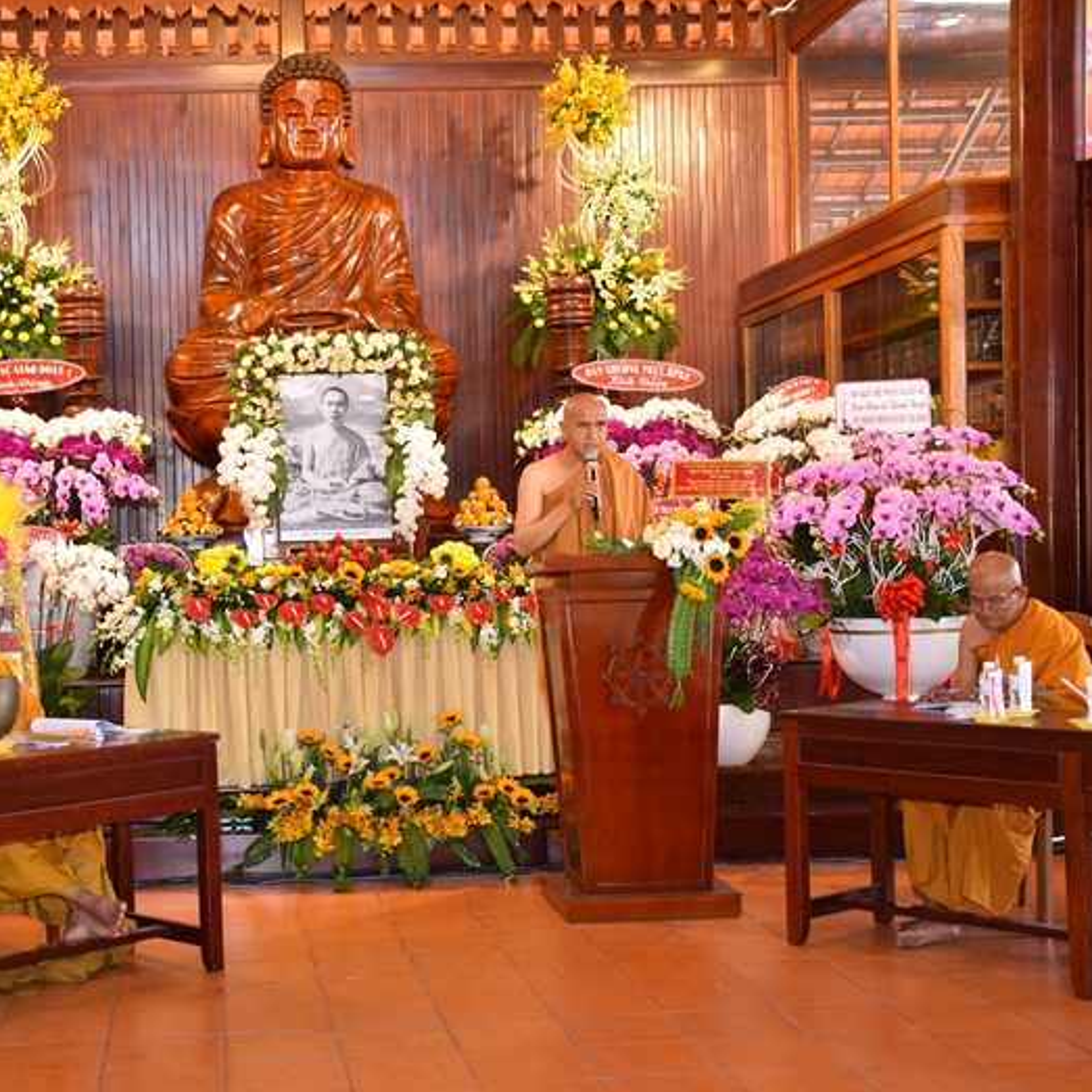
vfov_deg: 32.4
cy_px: 550
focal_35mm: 53
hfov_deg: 32.0
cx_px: 330
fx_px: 1879
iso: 200
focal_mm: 27
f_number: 4
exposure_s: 1/10
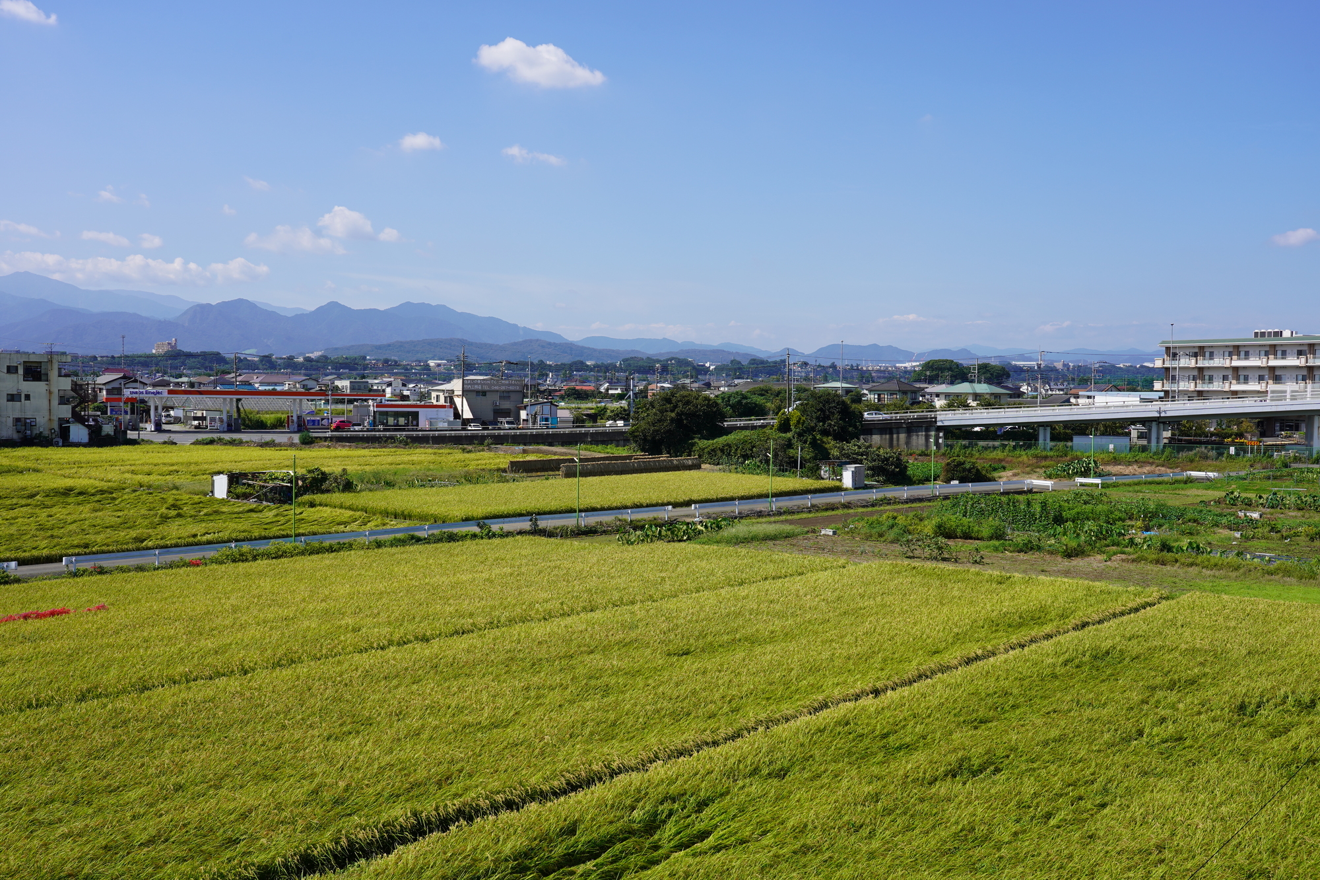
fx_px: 1246
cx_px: 660
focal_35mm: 34
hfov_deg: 55.8
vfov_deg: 38.9
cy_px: 440
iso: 100
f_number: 10
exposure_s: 1/160
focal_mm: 34
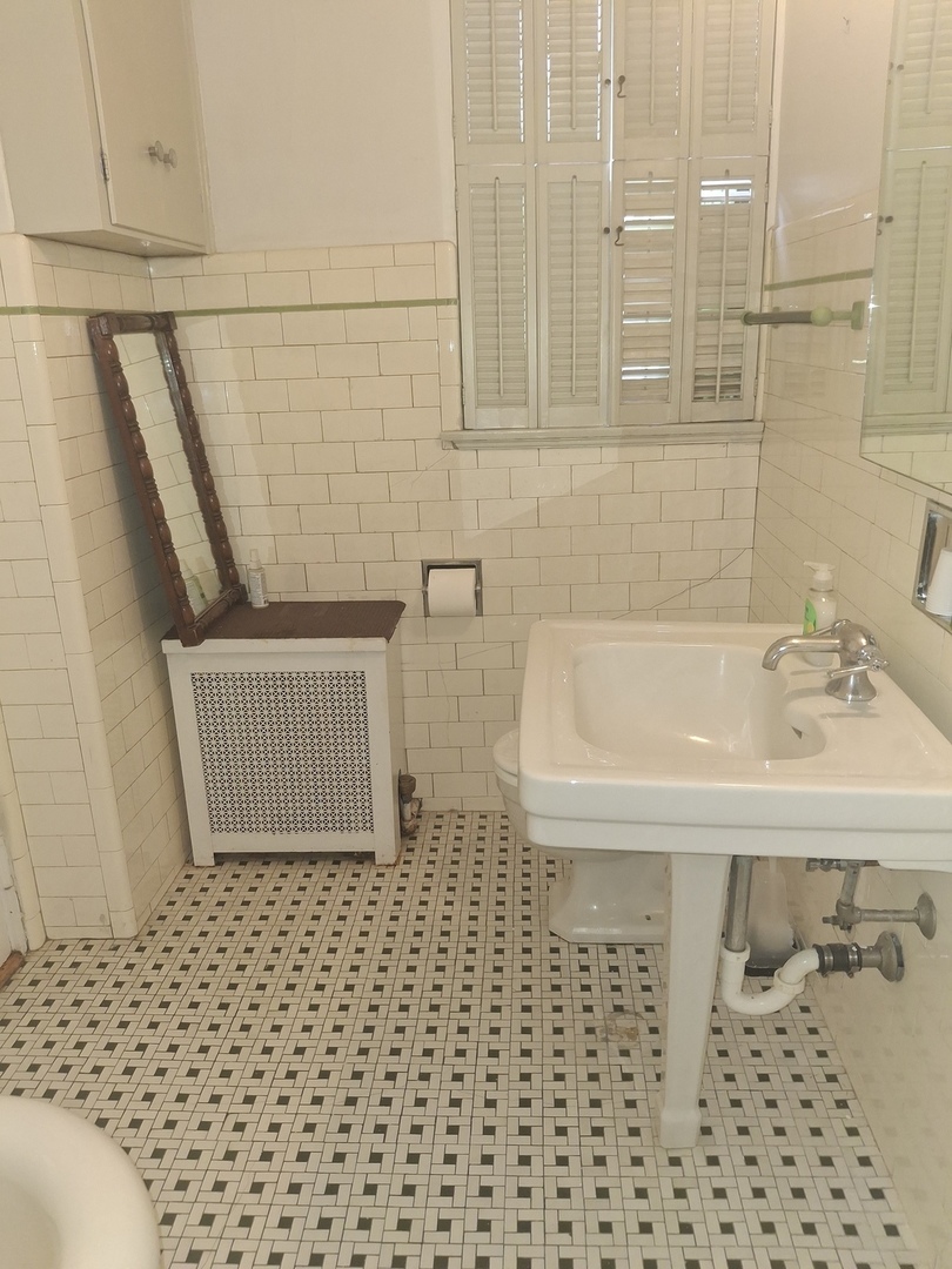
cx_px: 476
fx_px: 917
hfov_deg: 54.9
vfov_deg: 69.4
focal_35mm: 25
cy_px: 634
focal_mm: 4.69
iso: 250
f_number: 1.8
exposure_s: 1/60
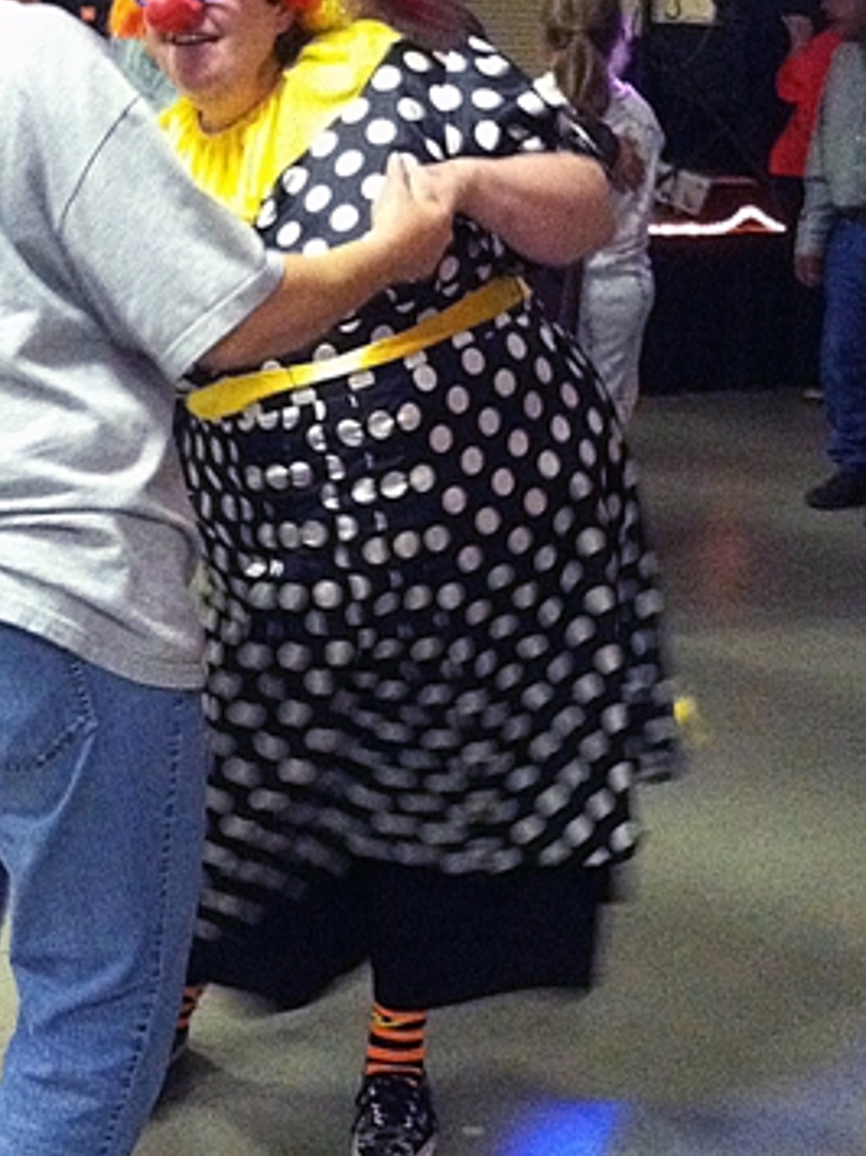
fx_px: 2103
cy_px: 495
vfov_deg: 30.7
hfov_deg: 23.2
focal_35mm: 63
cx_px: 339
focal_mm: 3.85
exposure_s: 1/15
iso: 1000
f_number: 2.8
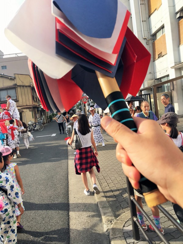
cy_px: 122
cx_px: 92
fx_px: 204
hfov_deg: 48.2
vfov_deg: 61.7
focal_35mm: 29
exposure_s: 1/615
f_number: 2.2
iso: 25
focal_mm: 4.15
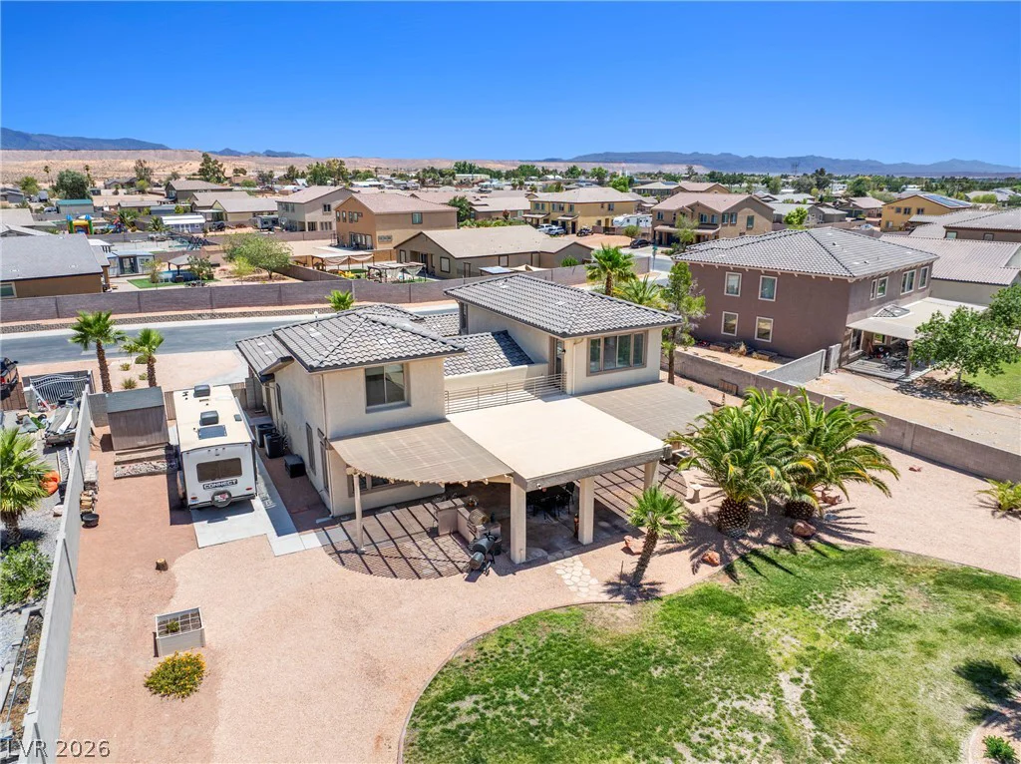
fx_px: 707
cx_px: 510
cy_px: 382
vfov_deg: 56.7
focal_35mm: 24
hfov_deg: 71.6
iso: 100
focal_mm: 12.29
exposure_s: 1/100
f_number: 2.8
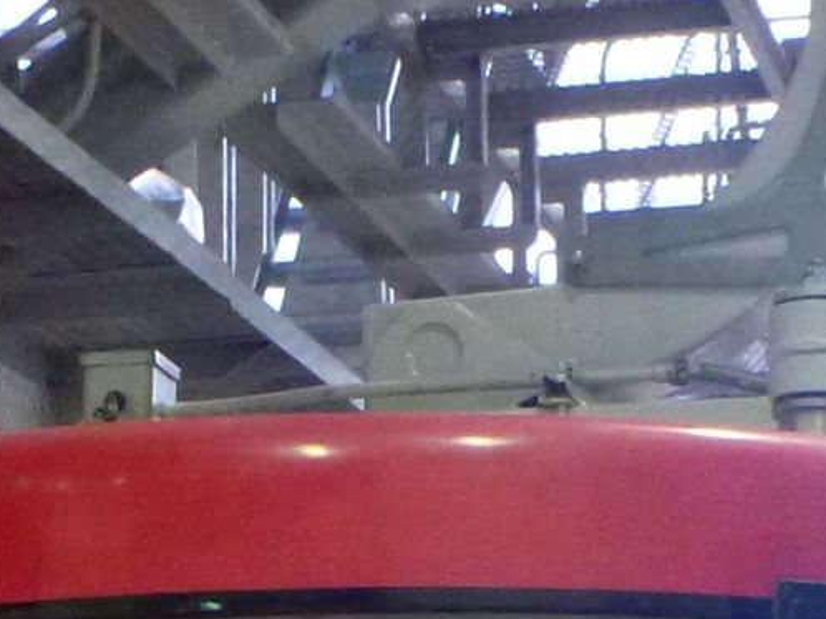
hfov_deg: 13.7
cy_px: 1353
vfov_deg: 9.4
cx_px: 413
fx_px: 3434
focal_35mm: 144
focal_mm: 4.9
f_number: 3.3
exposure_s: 1/50
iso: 800
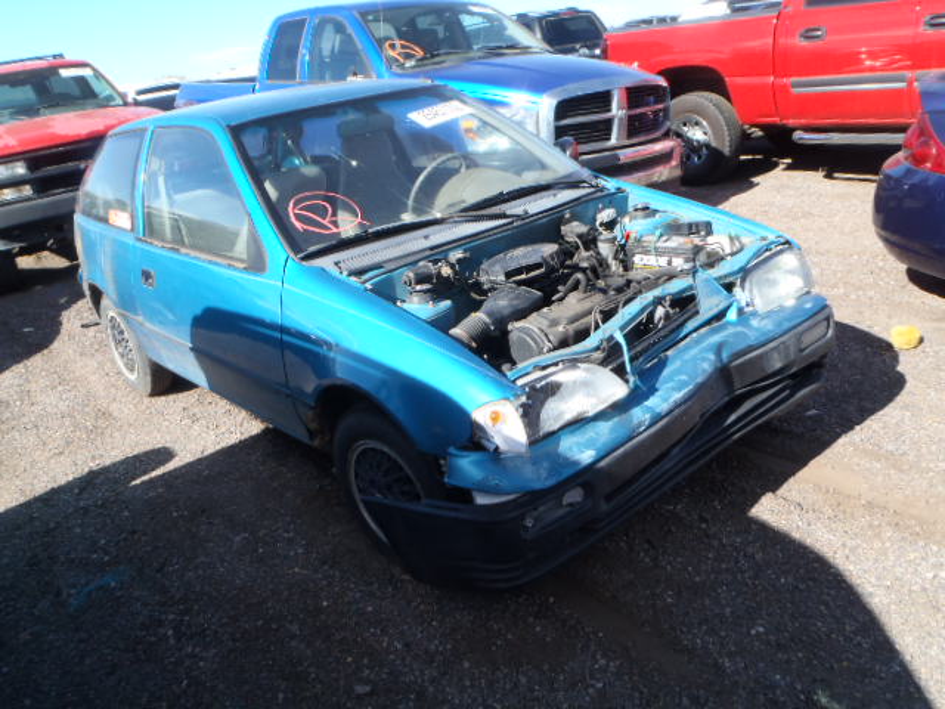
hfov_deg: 63.4
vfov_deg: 49.7
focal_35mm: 28
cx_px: 472
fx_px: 764
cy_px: 354
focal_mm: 5
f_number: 4.5
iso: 80
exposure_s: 1/200
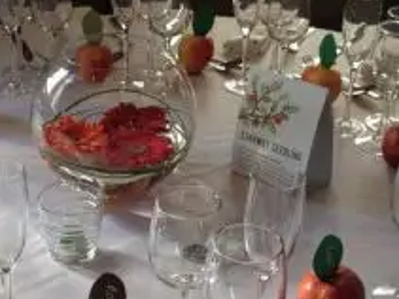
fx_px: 852
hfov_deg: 26.2
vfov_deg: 19.8
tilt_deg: -31.7
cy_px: 204
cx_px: 142
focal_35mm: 74
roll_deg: -1.1
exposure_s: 1/40
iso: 50
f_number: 2.4
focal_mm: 4.28
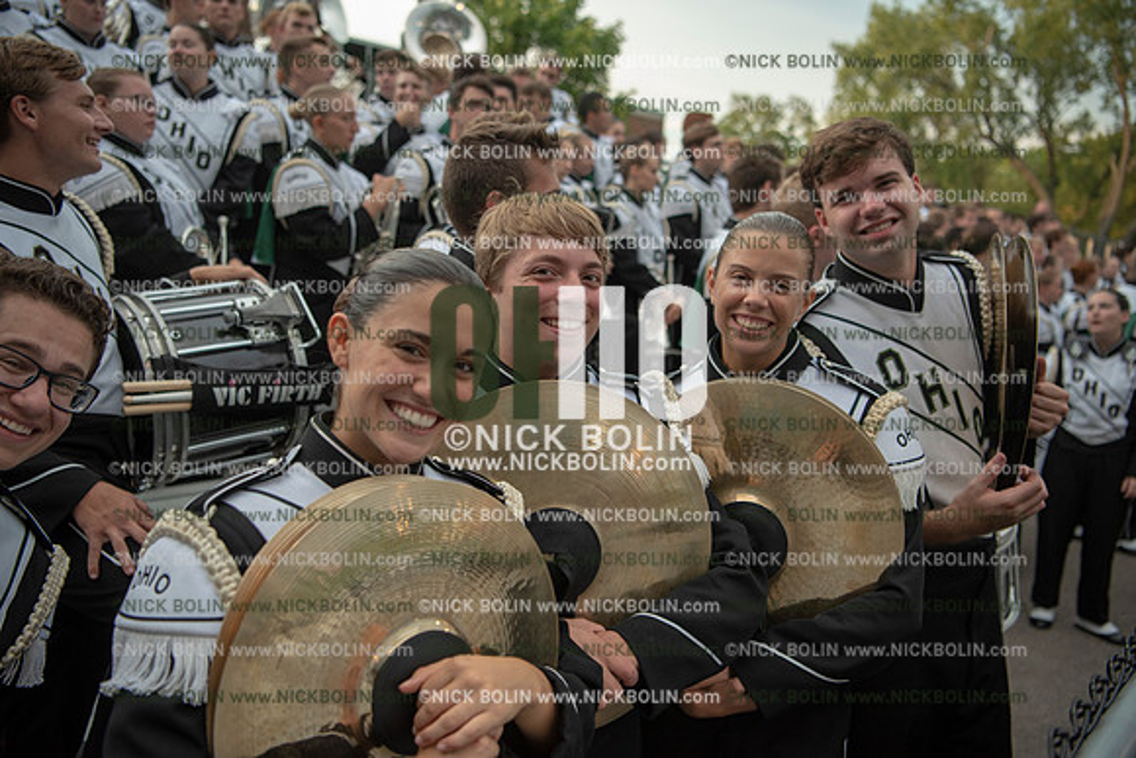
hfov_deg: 55.8
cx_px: 568
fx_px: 1073
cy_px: 379
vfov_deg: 38.9
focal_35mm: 34
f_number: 3.2
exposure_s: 1/1000
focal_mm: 34
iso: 800
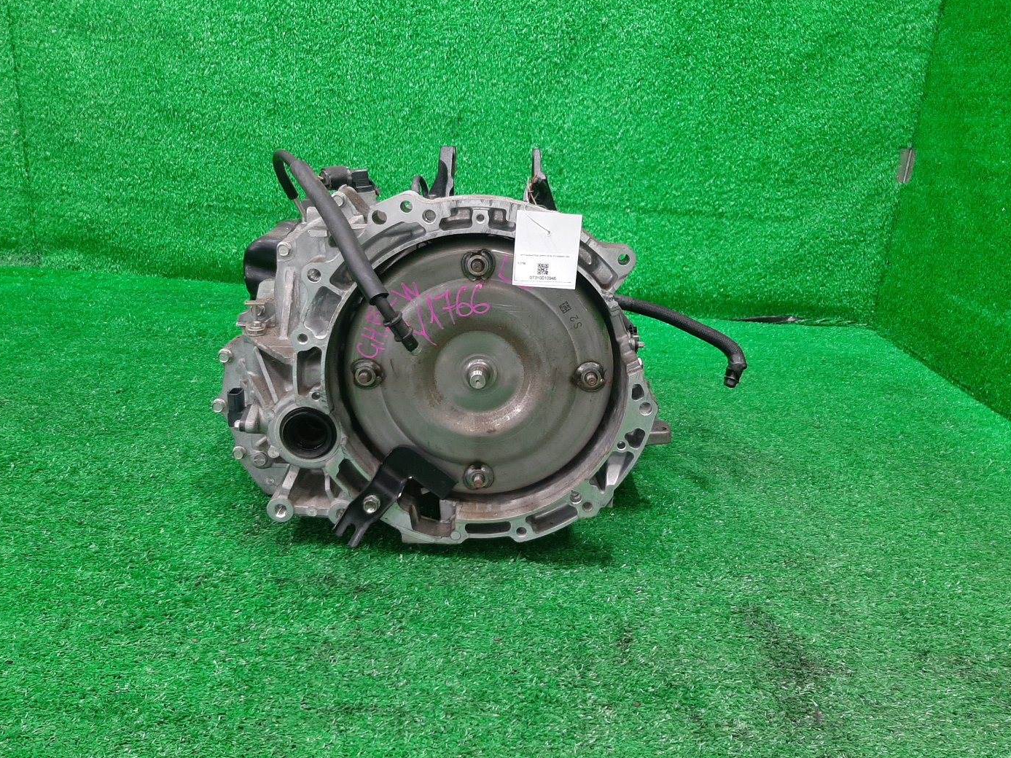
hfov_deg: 65.3
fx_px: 788
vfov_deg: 51.3
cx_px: 504
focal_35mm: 27
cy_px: 367
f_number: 1.7
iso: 169
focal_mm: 3.93
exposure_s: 1/50
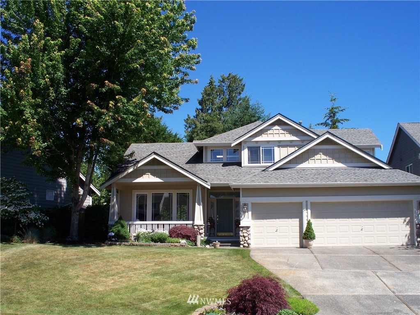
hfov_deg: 52.6
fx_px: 425
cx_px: 210
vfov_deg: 40.7
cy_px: 158
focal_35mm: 35
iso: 80
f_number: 4.8
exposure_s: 1/320
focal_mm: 7.54
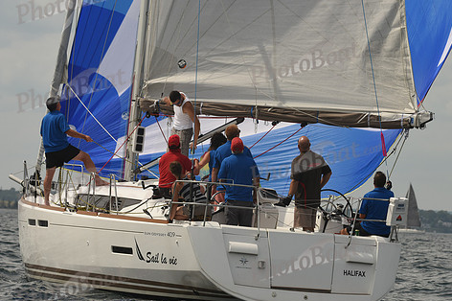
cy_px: 124
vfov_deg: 5.6
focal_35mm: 246
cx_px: 201
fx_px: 3086
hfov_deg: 8.4
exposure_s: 1/1000
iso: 250
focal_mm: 200
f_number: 7.1
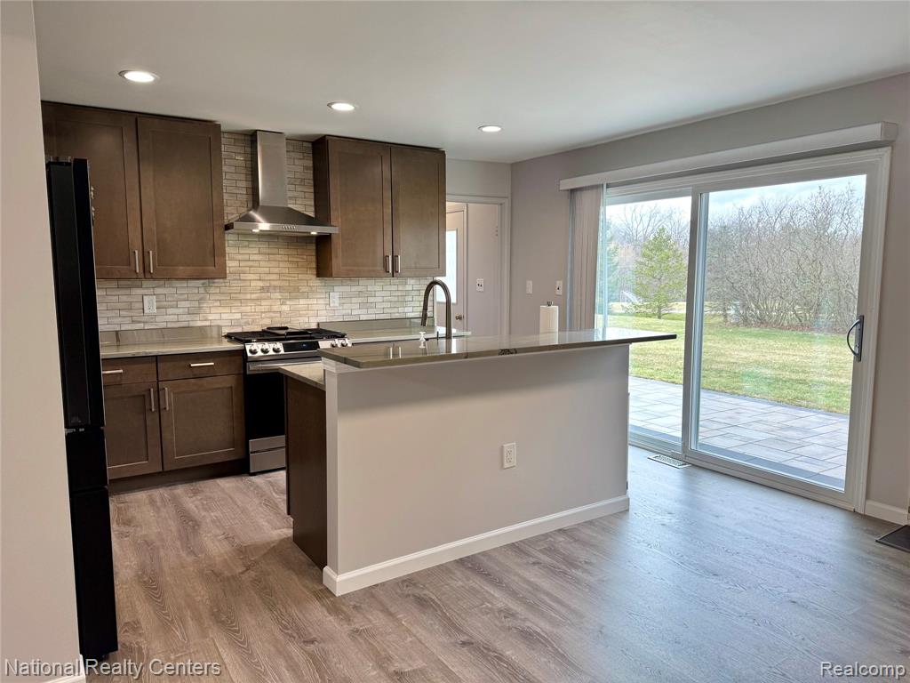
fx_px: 631
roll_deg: +0.4
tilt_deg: -7.0
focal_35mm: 24
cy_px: 342
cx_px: 455
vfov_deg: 56.8
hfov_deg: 71.6
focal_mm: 6.76
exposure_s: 1/120
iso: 64
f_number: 1.78
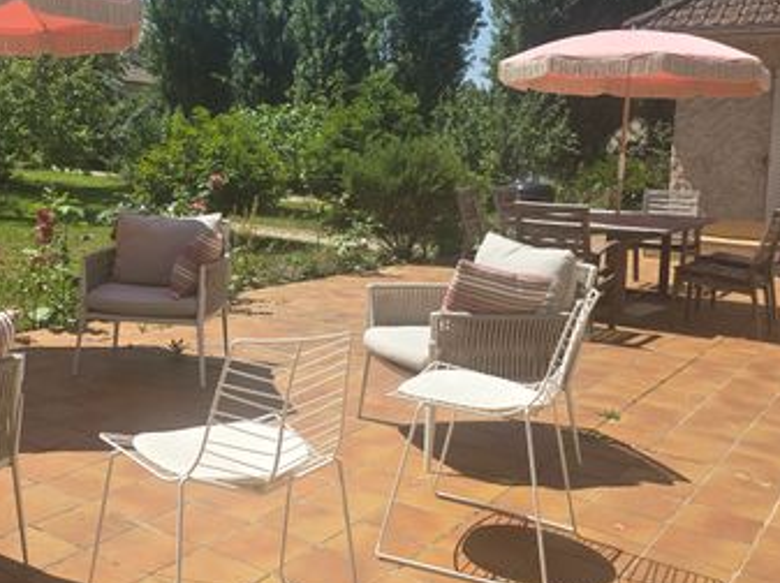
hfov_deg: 44.4
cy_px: 211
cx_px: 204
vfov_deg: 34.8
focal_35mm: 41
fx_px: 923
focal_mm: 6.3
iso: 12
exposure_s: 1/754
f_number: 1.7
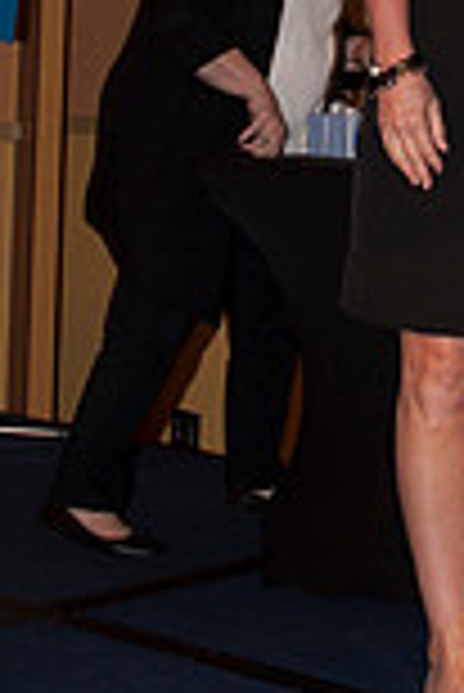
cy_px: -104
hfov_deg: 12.9
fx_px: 2025
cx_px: 435
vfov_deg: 18.6
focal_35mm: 105
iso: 400
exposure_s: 1/30
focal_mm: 24
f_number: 5.6
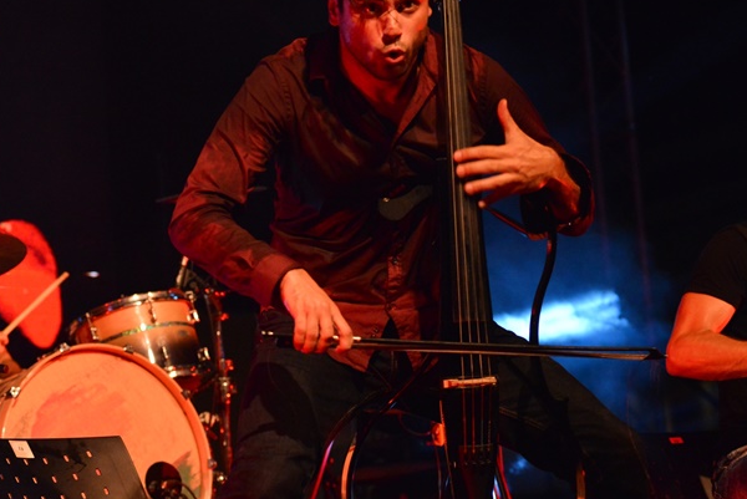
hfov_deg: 15.9
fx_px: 2679
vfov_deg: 10.6
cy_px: 157
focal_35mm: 129
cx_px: 322
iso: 4000
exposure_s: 1/320
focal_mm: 86
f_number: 5
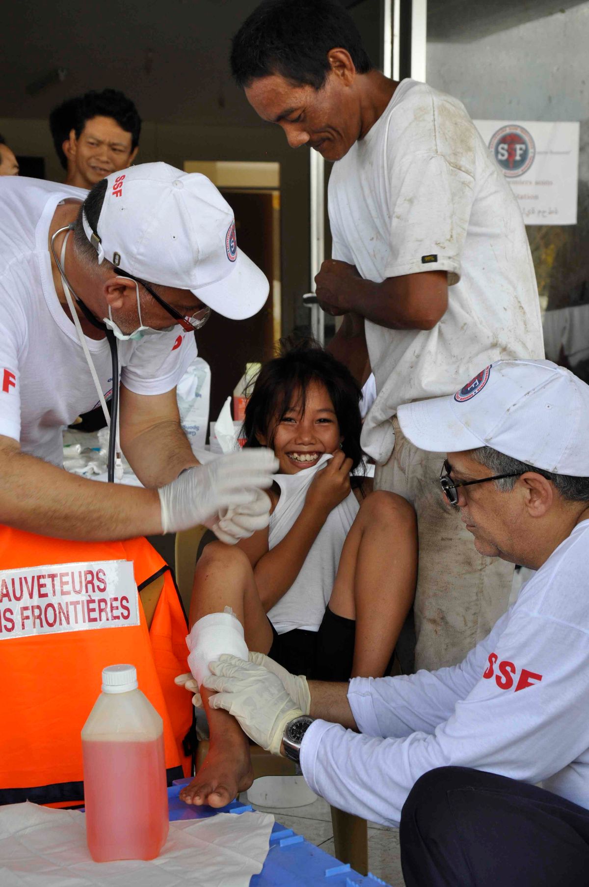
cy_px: 444
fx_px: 1845
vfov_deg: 27.0
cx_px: 294
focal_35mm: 75
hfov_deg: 18.1
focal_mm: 50
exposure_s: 1/125
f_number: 8
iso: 400
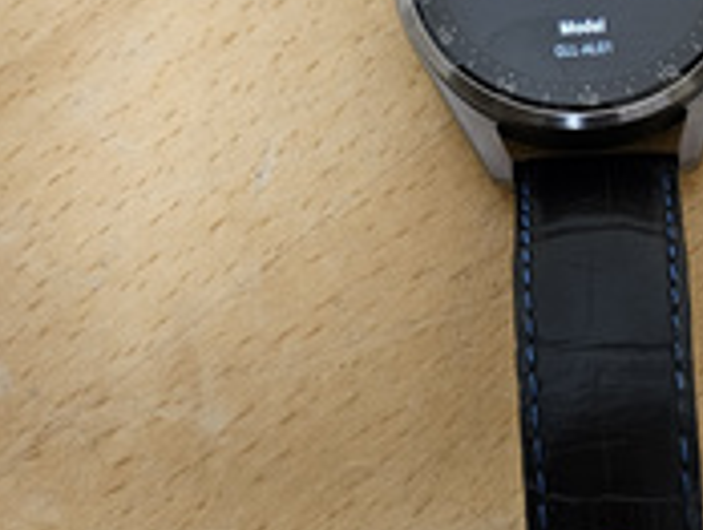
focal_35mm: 66
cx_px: 648
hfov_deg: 28.1
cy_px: 202
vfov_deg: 22.3
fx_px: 1342
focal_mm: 5.4
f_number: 1.8
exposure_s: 1/50
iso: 500
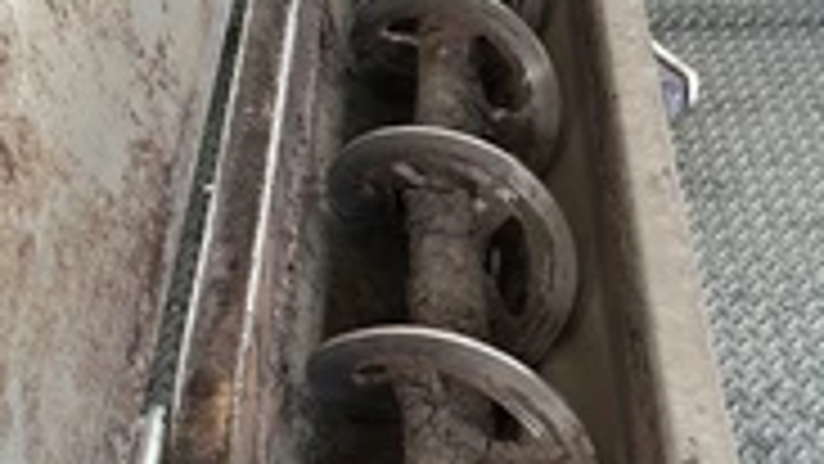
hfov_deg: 36.6
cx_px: 437
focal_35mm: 57
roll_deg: +1.2
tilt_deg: -42.5
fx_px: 1246
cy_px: 207
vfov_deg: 21.1
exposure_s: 1/238
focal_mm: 6.86
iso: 64
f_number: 1.78
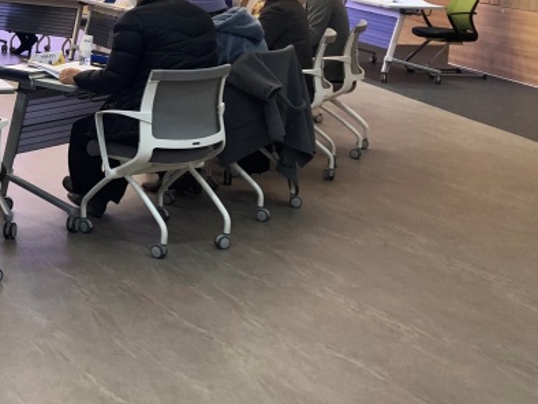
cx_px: -112
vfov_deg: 20.3
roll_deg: +0.2
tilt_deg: -4.0
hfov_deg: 24.7
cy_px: 26
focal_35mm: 71
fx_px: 1104
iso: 25
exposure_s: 1/40
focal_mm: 3.99
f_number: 1.8
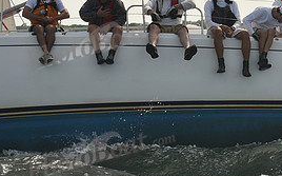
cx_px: 230
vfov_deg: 7.2
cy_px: 84
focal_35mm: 181
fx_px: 1390
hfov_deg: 11.5
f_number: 6.3
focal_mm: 82
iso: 320
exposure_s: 1/1000
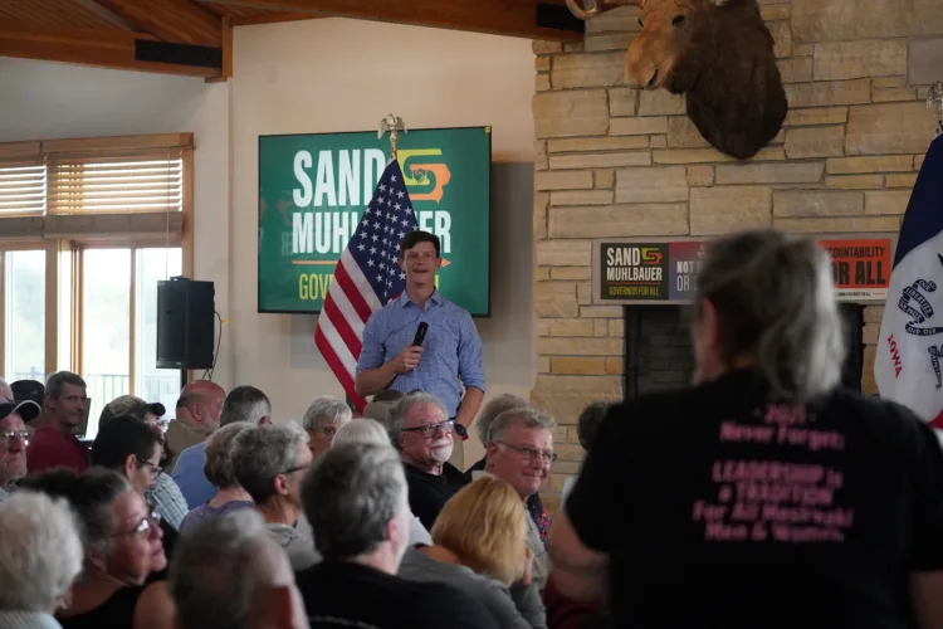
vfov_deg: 13.7
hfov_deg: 20.4
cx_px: 472
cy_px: 314
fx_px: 2619
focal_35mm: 100
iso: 12800
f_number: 5
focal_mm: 100
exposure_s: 1/500
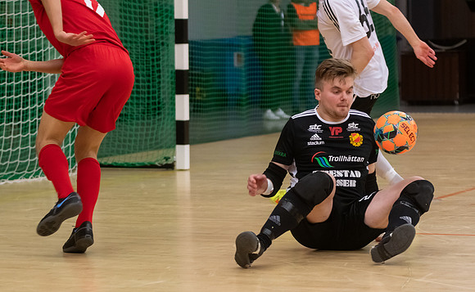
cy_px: 197
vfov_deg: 9.5
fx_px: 1749
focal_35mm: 136
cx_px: 296
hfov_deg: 15.4
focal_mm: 70
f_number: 3.2
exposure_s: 1/800
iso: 720
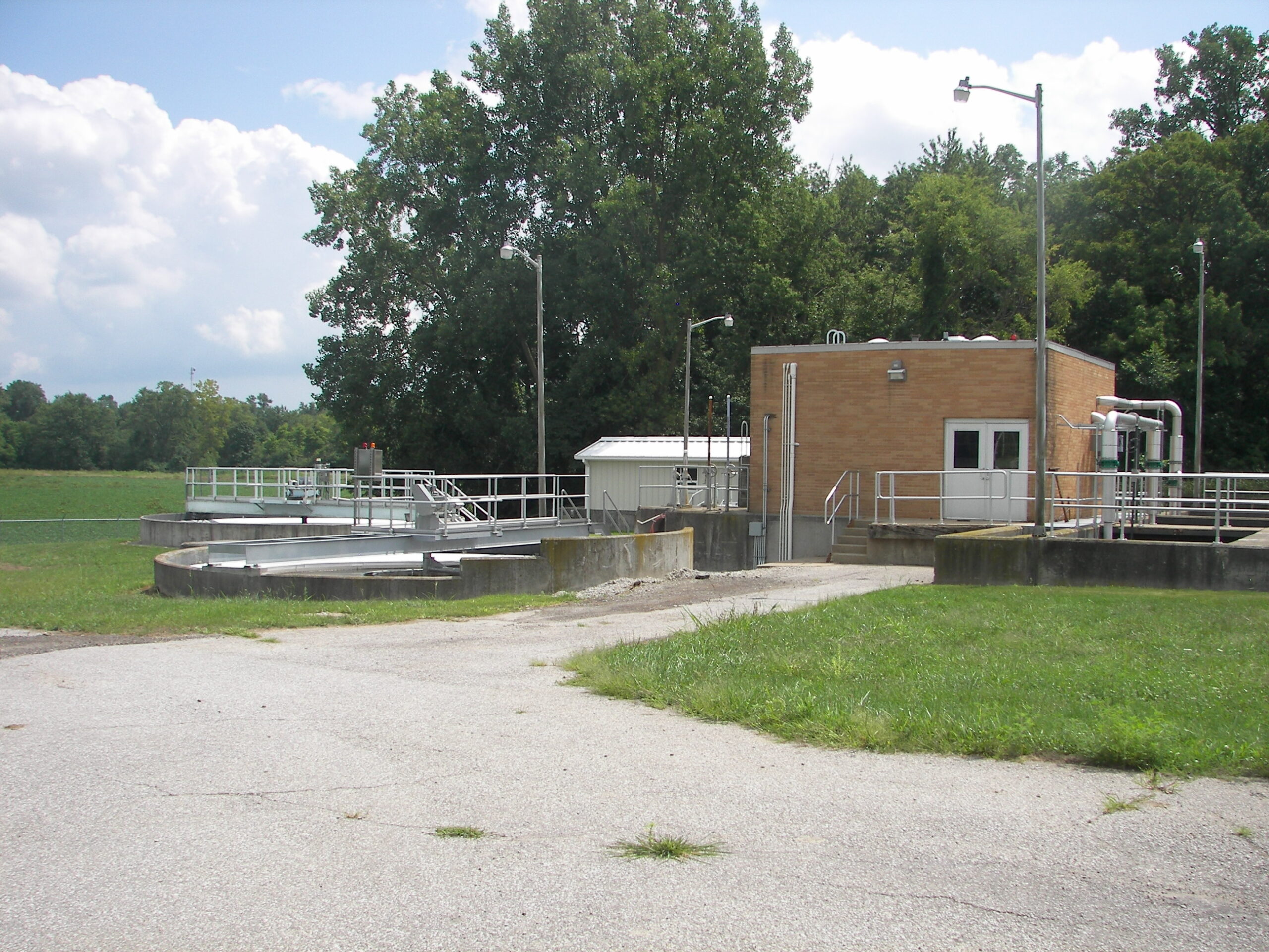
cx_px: 634
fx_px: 1320
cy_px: 476
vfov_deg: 39.7
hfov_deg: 51.4
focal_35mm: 36
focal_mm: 6
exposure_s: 1/800
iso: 50
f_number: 2.8
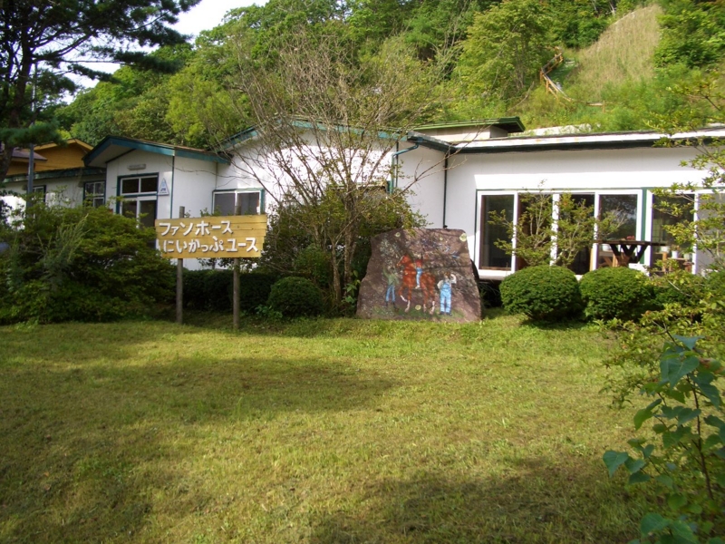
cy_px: 272
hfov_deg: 52.6
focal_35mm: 35
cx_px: 362
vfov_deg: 40.7
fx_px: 733
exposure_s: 1/200
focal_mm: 5.8
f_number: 4.3
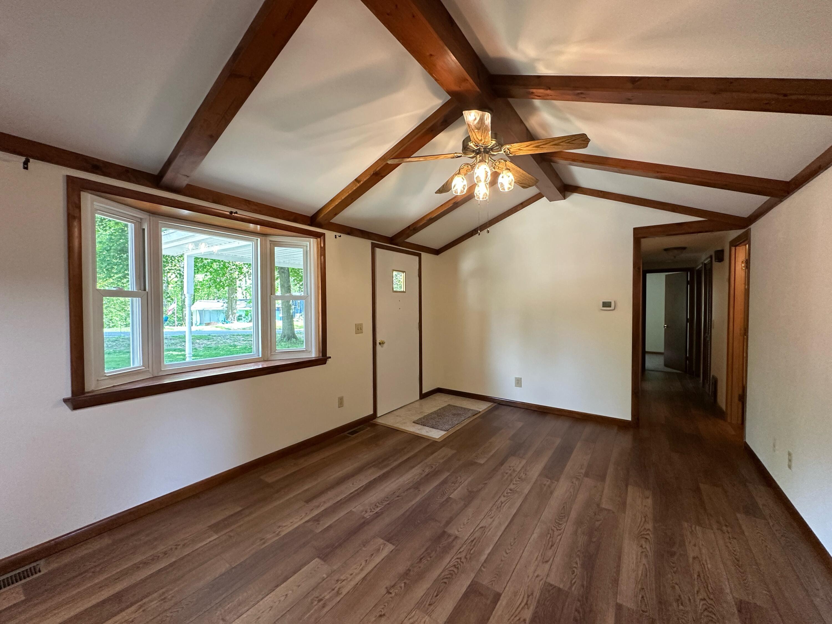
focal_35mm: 14
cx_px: 416
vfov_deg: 85.7
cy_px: 312
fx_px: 336
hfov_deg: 102.1
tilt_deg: -1.1
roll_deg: -0.1
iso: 320
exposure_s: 1/120
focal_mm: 2.22
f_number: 2.2
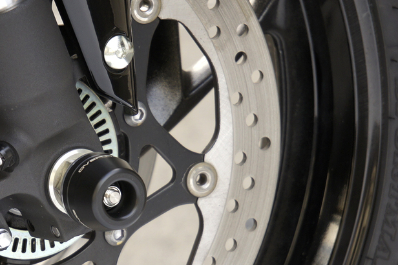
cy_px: 189
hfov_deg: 4.2
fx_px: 5432
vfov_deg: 2.8
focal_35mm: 492
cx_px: 92
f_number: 5.6
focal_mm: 158
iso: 200
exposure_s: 1/80
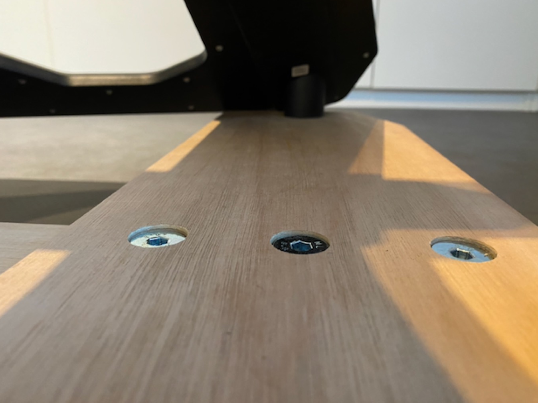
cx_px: 265
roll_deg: -1.7
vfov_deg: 51.3
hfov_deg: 65.3
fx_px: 420
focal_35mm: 27
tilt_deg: -16.9
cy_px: 194
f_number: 1.8
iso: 400
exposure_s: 1/33
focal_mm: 4.25
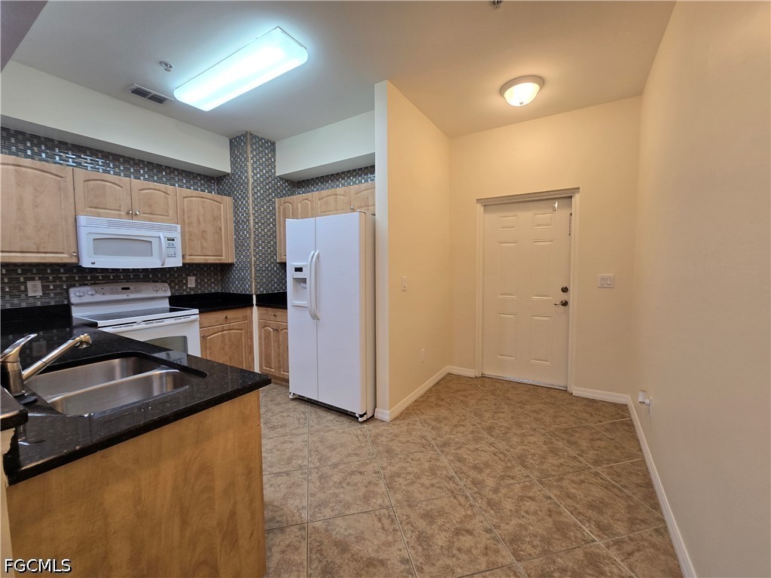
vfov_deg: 89.9
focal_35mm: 13
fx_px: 290
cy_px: 289
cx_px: 386
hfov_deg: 106.2
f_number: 2.2
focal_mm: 2.2
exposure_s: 1/60
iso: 125
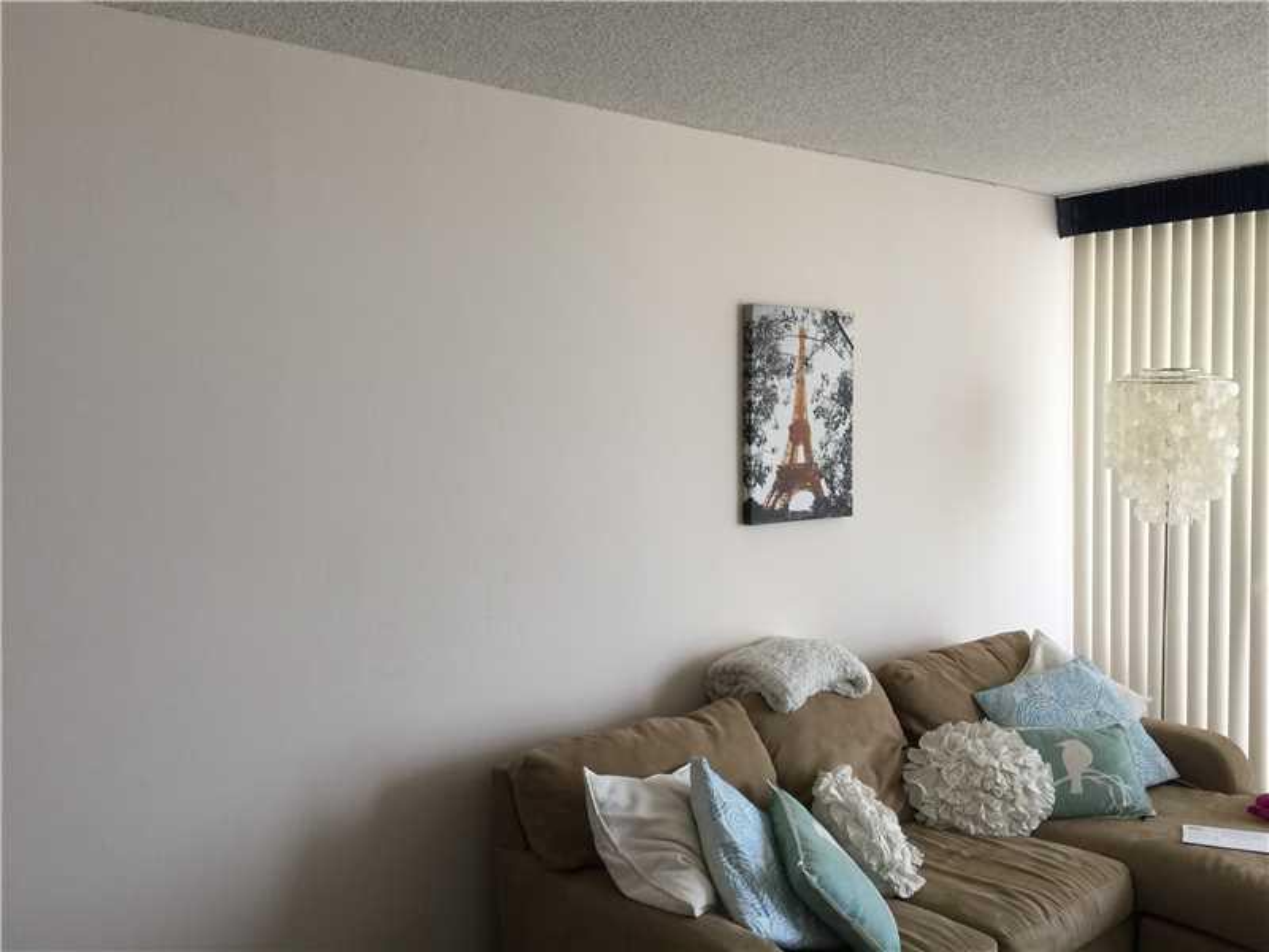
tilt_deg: -4.3
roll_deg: +0.3
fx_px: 1063
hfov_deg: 61.7
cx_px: 634
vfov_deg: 48.2
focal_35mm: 29
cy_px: 476
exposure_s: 1/30
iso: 32
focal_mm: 4.15
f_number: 2.2
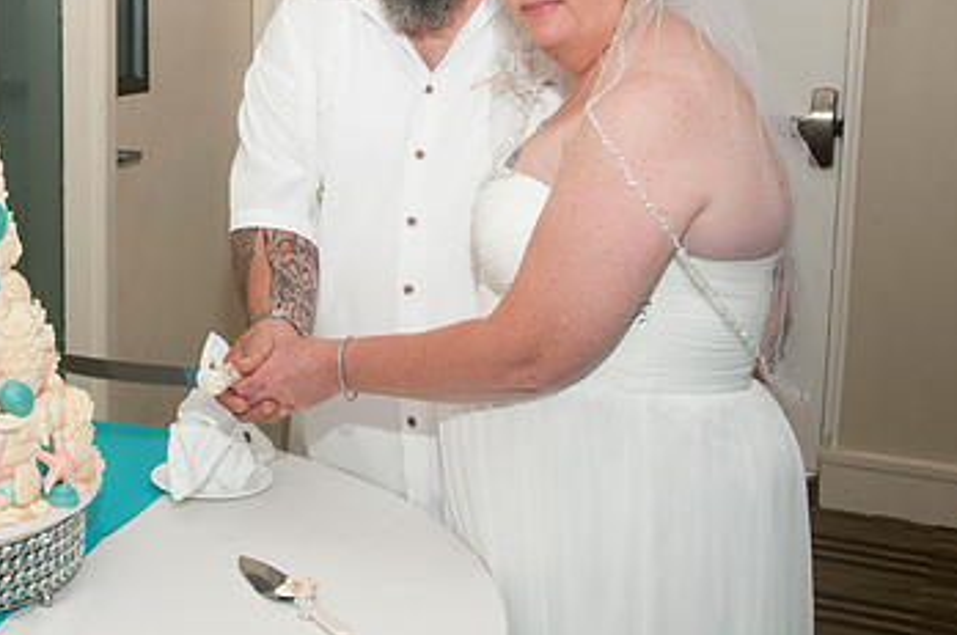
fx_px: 1460
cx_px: 212
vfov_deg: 24.3
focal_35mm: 55
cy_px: 161
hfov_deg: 35.3
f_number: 5.6
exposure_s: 1/250
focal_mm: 22
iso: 400
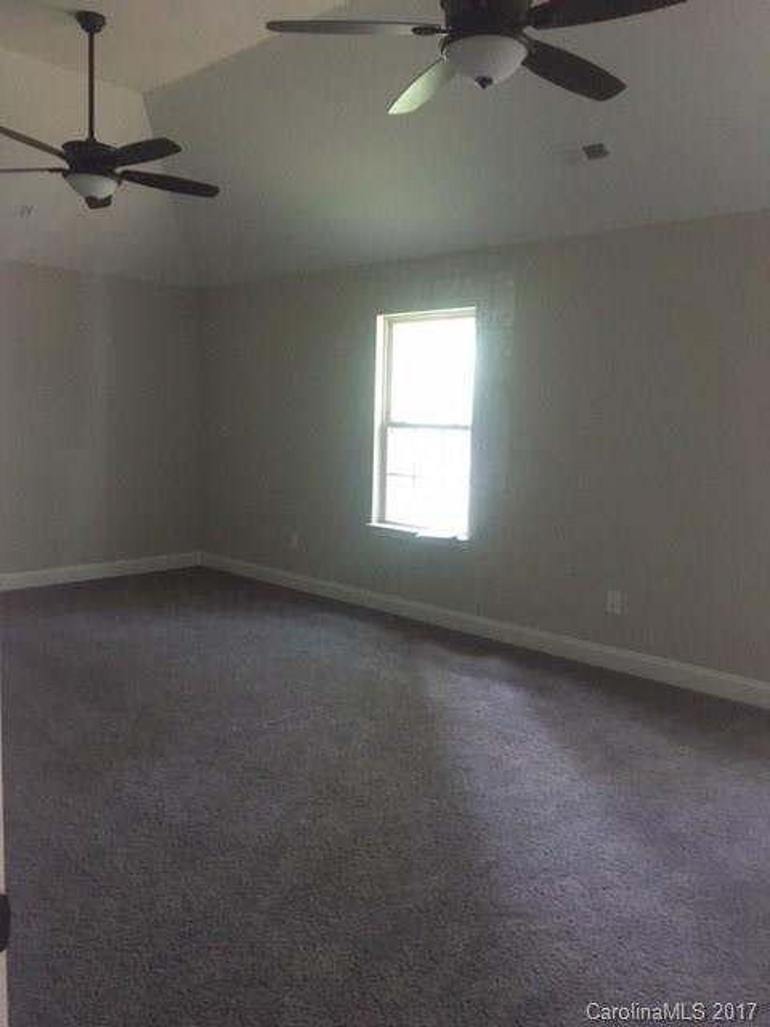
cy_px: 514
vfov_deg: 61.7
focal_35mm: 29
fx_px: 860
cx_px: 385
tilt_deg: -4.6
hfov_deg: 48.2
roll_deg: -0.9
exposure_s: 1/15
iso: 320
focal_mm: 4.15
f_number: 2.2
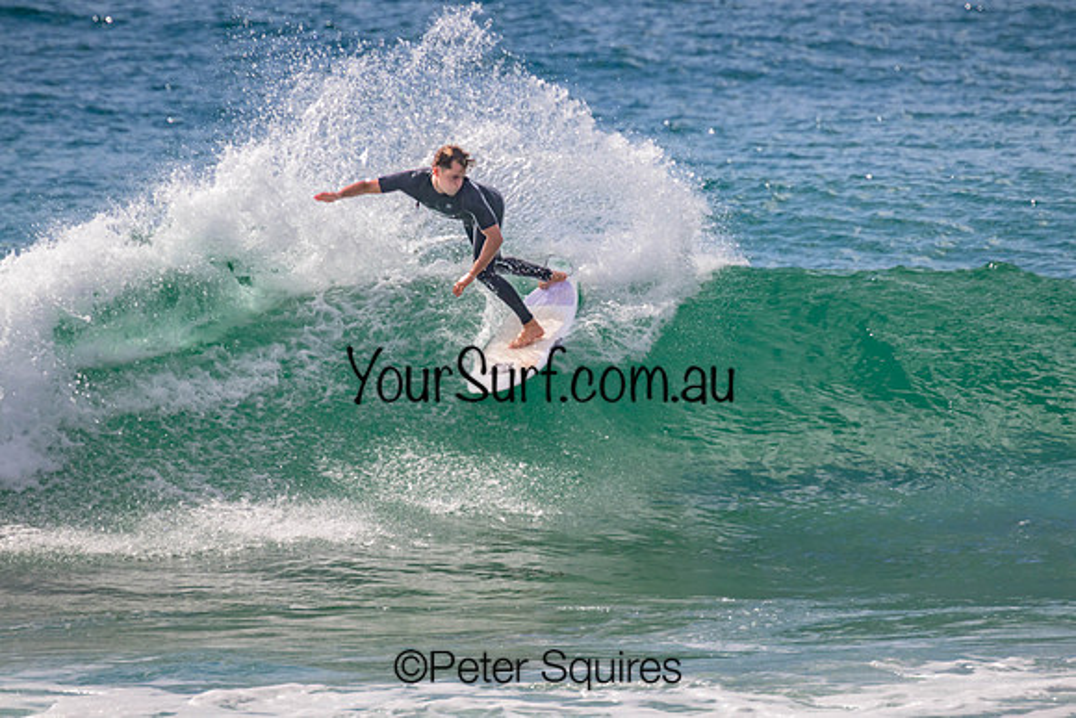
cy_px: 298
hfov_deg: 2.2
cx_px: 629
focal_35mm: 936
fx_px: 27975
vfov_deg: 1.5
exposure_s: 1/2000
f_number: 11
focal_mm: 800
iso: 800
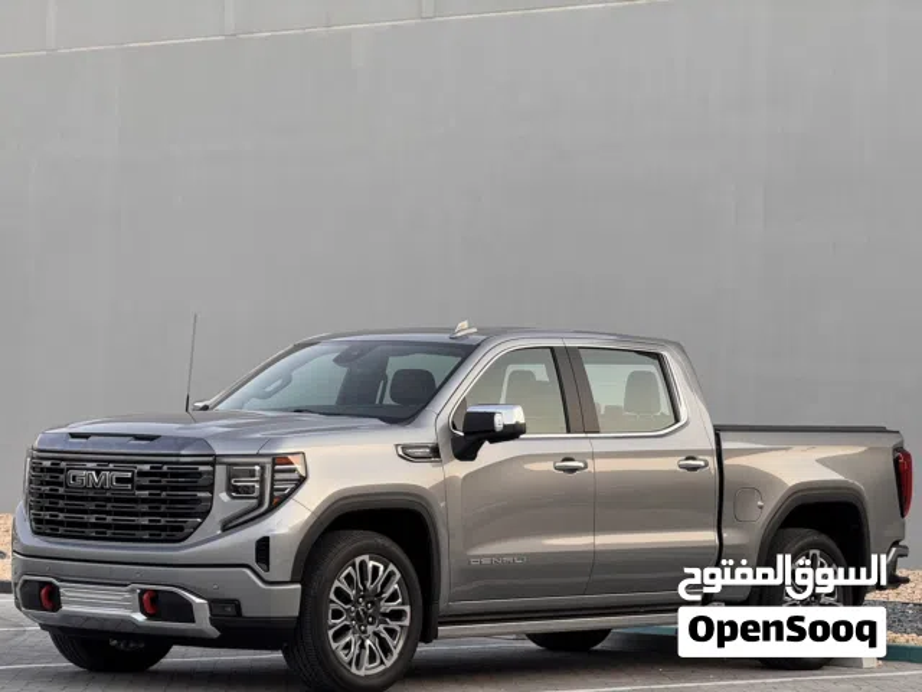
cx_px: 461
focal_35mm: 120
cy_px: 346
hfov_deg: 16.4
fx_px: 3196
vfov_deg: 12.3
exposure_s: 1/134
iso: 50
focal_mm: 15.66
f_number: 2.8
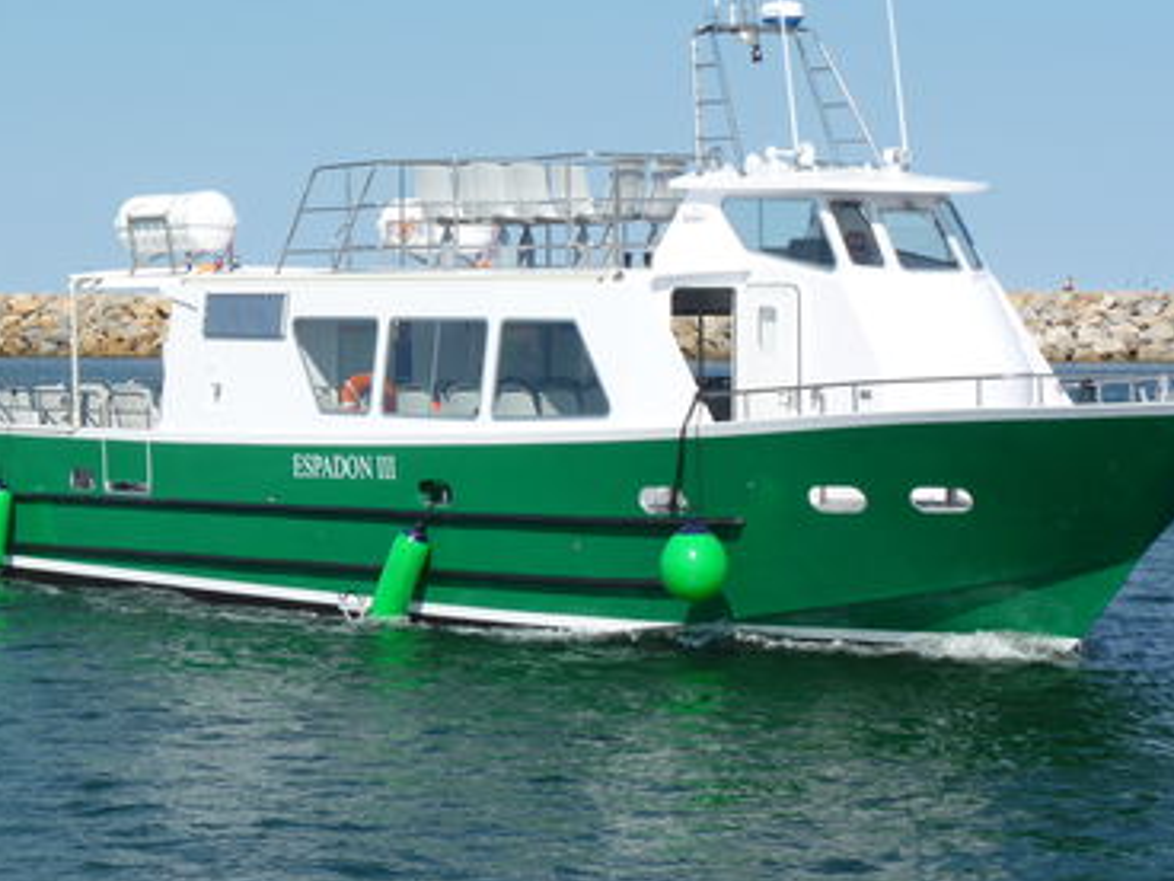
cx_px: 574
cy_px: 388
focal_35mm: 114
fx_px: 3866
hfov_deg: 17.3
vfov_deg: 13.0
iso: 80
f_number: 5.6
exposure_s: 1/400
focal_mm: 14.9
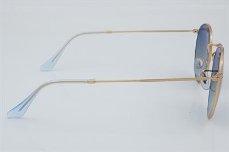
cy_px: 76
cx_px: 114
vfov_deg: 18.2
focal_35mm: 75
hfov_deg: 27.0
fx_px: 477
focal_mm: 50
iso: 100
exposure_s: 1/3
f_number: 32
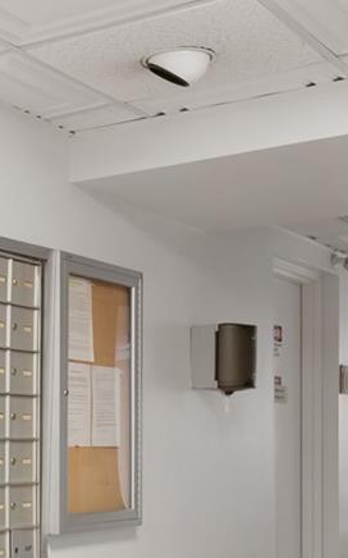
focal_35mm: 73
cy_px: 455
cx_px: -193
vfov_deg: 27.6
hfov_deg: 16.2
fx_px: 1107
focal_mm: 19.5
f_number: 7.1
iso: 400
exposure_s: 1/15
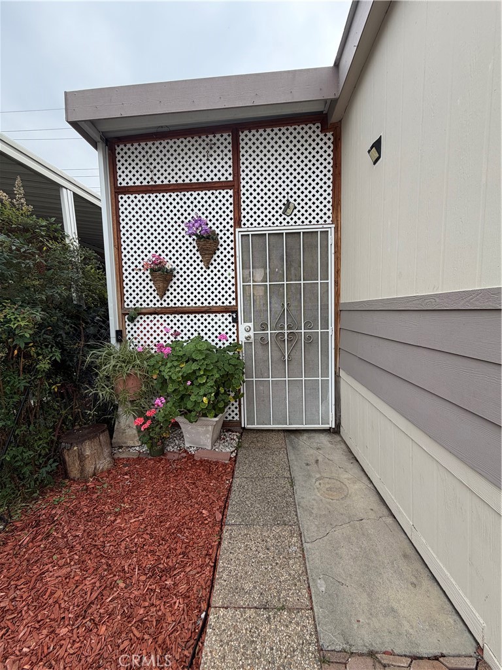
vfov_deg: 102.1
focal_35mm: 14
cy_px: 335
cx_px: 251
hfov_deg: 85.7
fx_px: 271
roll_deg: +0.7
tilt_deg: -5.1
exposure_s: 1/672
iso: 40
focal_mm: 2.22
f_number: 2.2
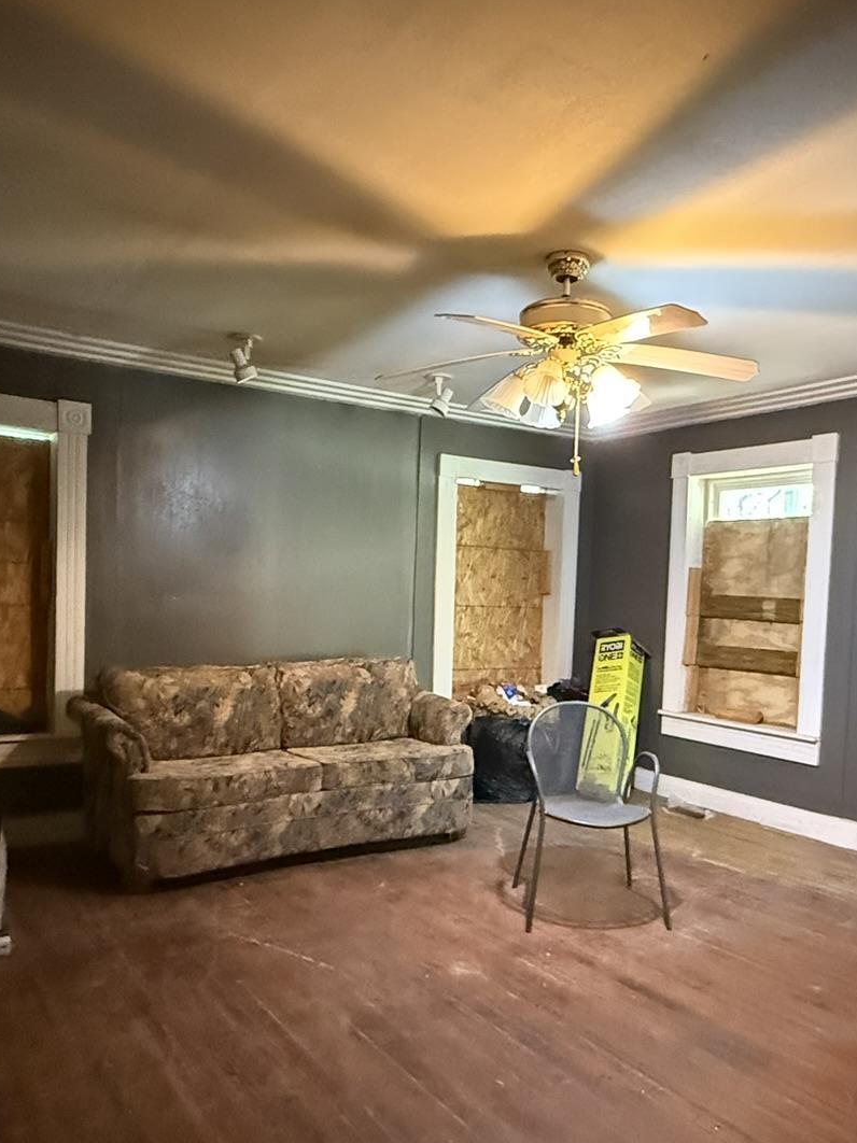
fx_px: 892
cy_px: 644
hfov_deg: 51.1
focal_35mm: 27
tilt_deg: -2.1
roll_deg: -1.9
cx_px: 503
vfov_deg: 65.1
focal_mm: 2.22
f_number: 2.2
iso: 1250
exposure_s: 1/40
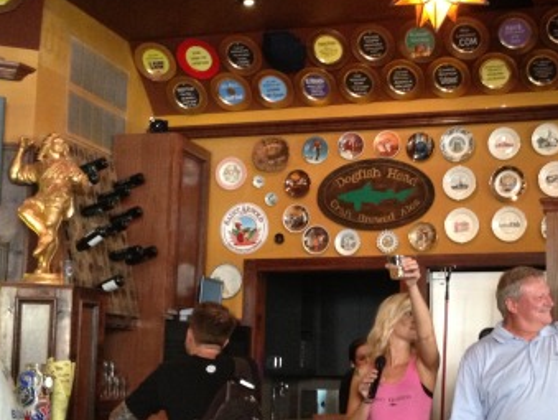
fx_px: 1065
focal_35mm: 66
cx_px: 420
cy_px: 265
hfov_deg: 28.9
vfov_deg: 22.2
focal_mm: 4.28
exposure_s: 1/15
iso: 400
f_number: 2.4
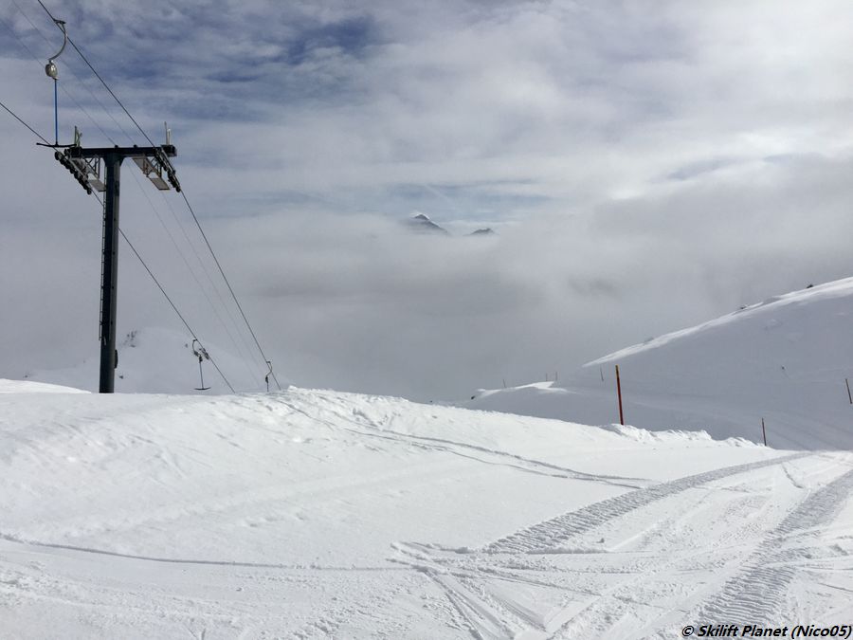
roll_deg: +0.9
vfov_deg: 48.2
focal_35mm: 29
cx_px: 426
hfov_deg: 61.7
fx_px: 715
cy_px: 320
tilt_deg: -3.1
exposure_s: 1/5917
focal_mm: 4.15
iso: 25
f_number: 2.2
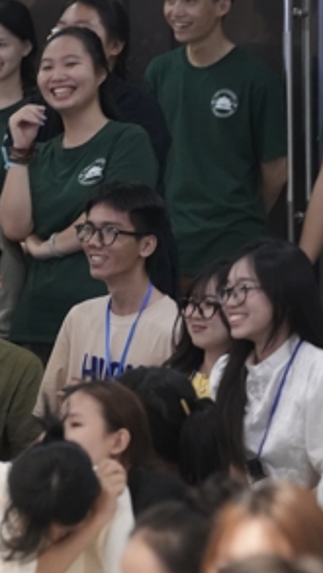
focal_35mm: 348
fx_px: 5294
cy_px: 230
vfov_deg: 6.2
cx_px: 53
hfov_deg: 3.5
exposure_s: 1/100
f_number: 4
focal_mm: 150
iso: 5000
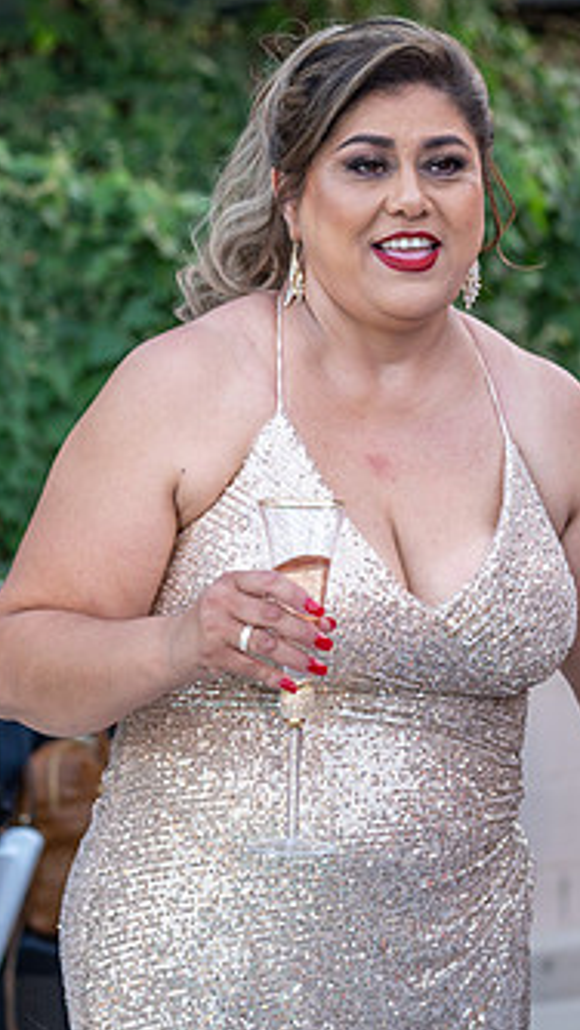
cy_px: 447
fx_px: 4072
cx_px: 376
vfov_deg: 14.4
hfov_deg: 8.1
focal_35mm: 149
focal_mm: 82
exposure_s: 1/250
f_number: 4
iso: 800
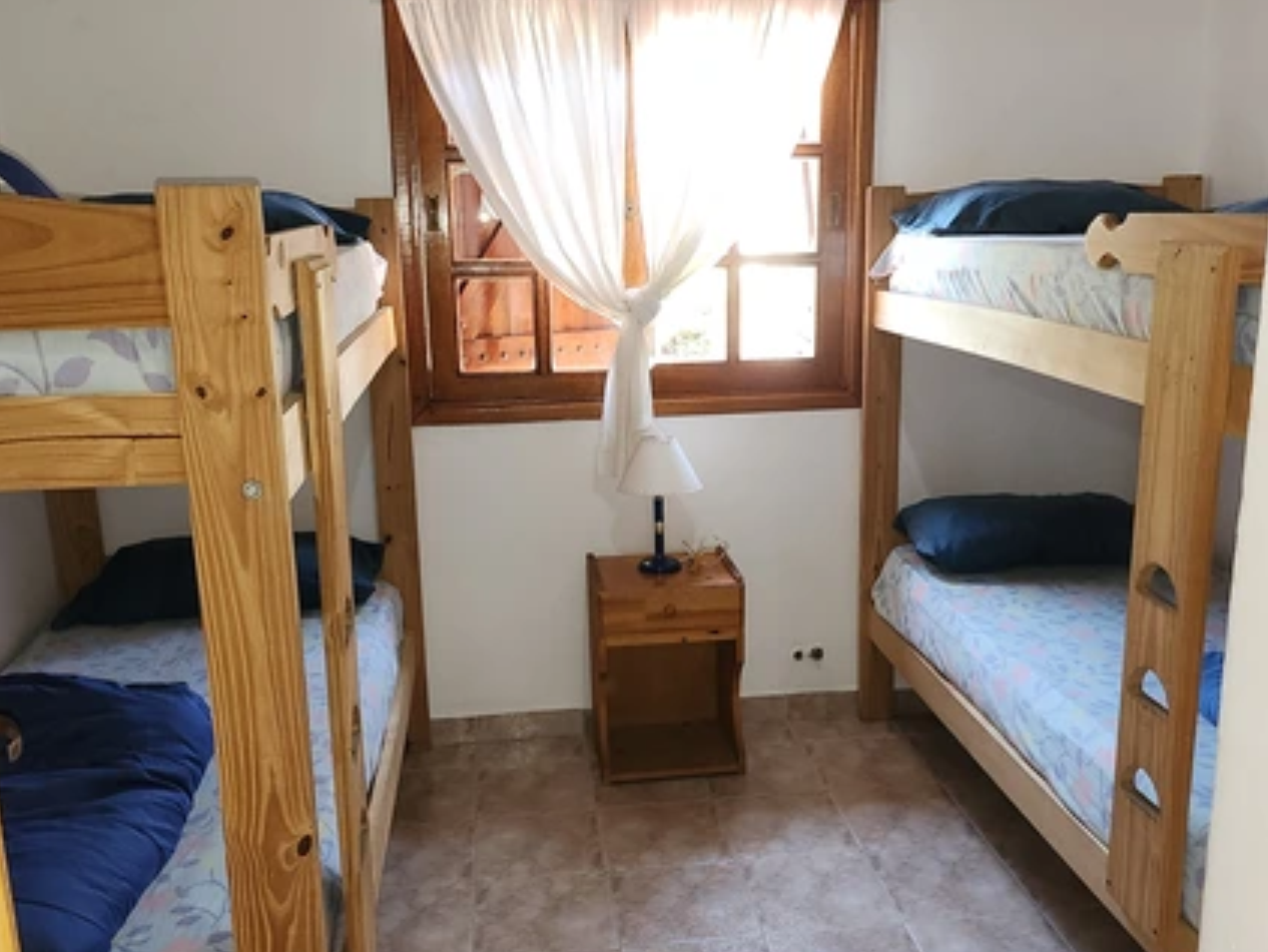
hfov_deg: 69.4
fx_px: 916
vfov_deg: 54.9
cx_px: 634
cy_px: 484
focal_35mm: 25
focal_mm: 5
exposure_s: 1/25
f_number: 1.8
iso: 100
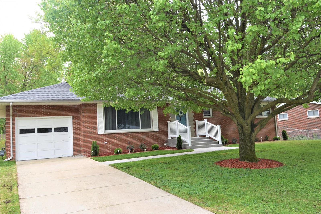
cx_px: 160
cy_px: 107
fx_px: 294
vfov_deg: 40.0
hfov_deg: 57.2
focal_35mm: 33
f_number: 8
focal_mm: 22
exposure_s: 1/250
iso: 400
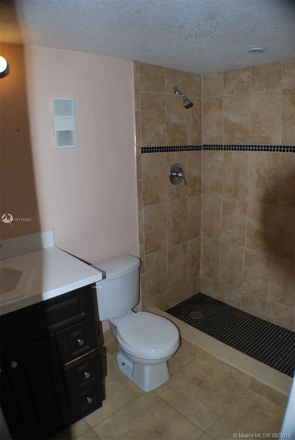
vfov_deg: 61.9
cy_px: 220
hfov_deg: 43.7
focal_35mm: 30
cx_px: 148
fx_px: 368
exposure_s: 1/125
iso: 100
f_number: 4
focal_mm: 20
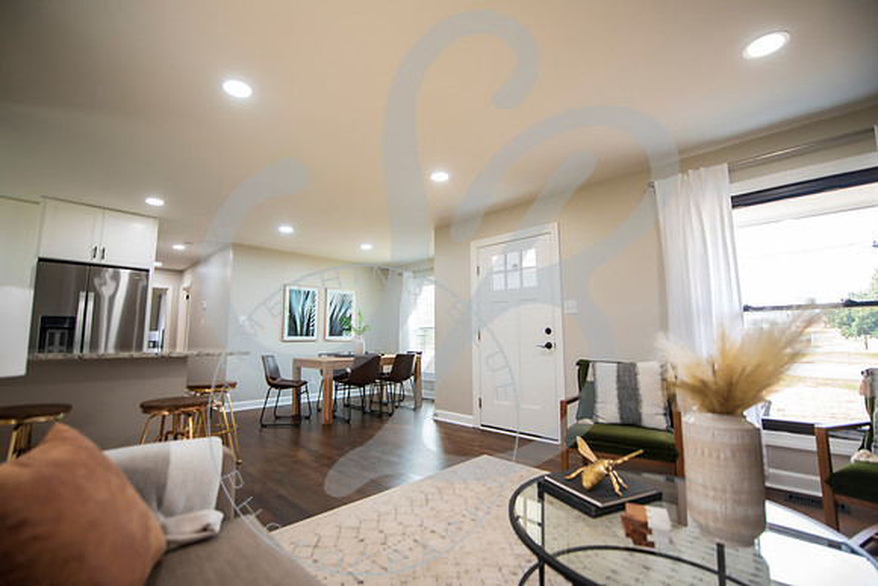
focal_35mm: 15
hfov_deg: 100.7
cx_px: 423
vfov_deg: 77.8
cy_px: 294
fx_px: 363
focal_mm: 14
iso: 500
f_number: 2.8
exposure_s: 1/125
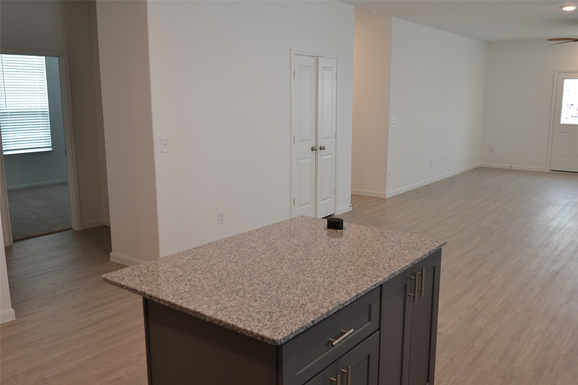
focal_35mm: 30
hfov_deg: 61.9
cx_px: 289
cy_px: 192
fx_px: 482
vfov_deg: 43.6
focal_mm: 20
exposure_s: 1/60
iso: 400
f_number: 3.5
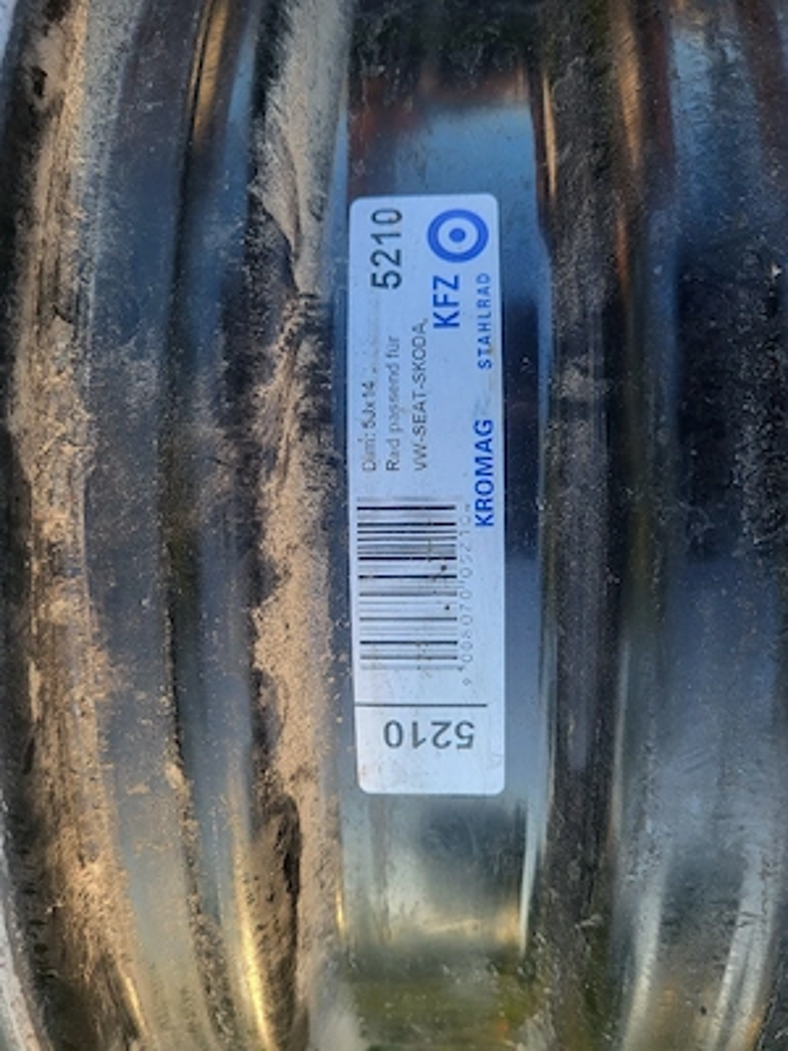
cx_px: 394
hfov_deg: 53.1
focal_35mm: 26
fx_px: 789
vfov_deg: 67.3
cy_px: 526
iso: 40
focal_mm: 5.4
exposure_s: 1/141
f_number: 1.8
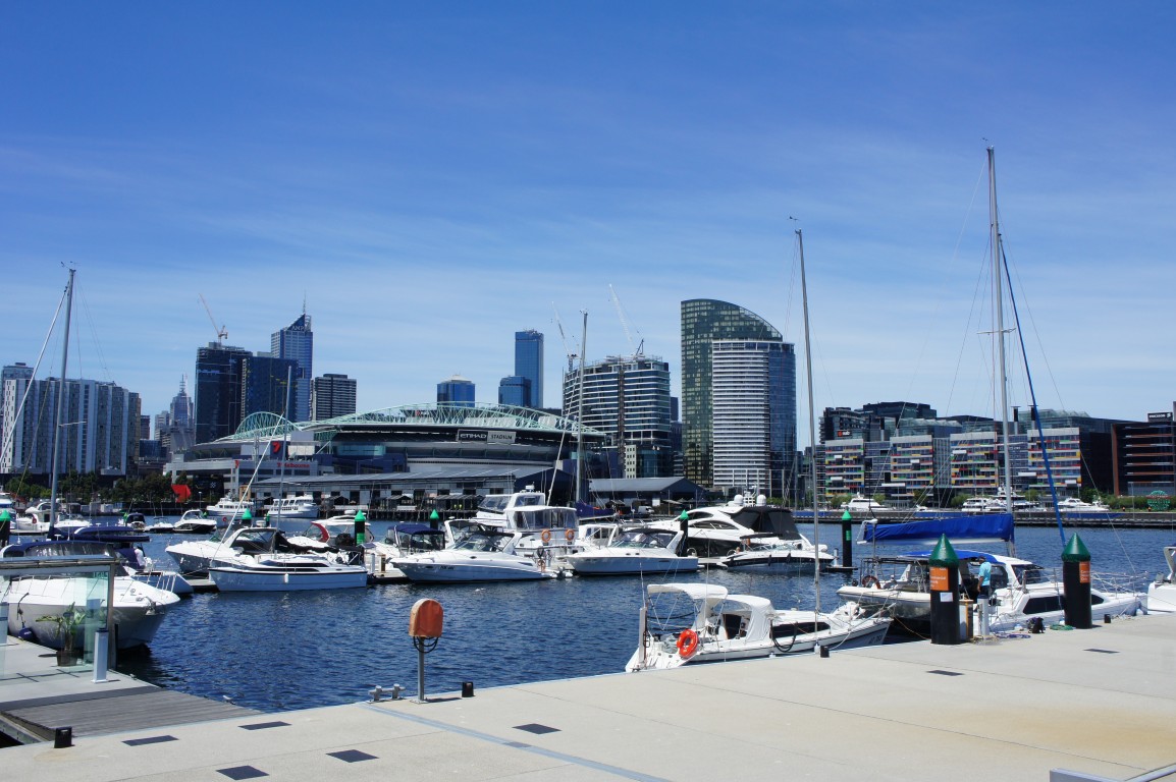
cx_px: 588
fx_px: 1077
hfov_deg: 57.3
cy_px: 391
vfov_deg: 39.9
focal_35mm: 33
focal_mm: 22
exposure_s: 1/320
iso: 200
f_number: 11
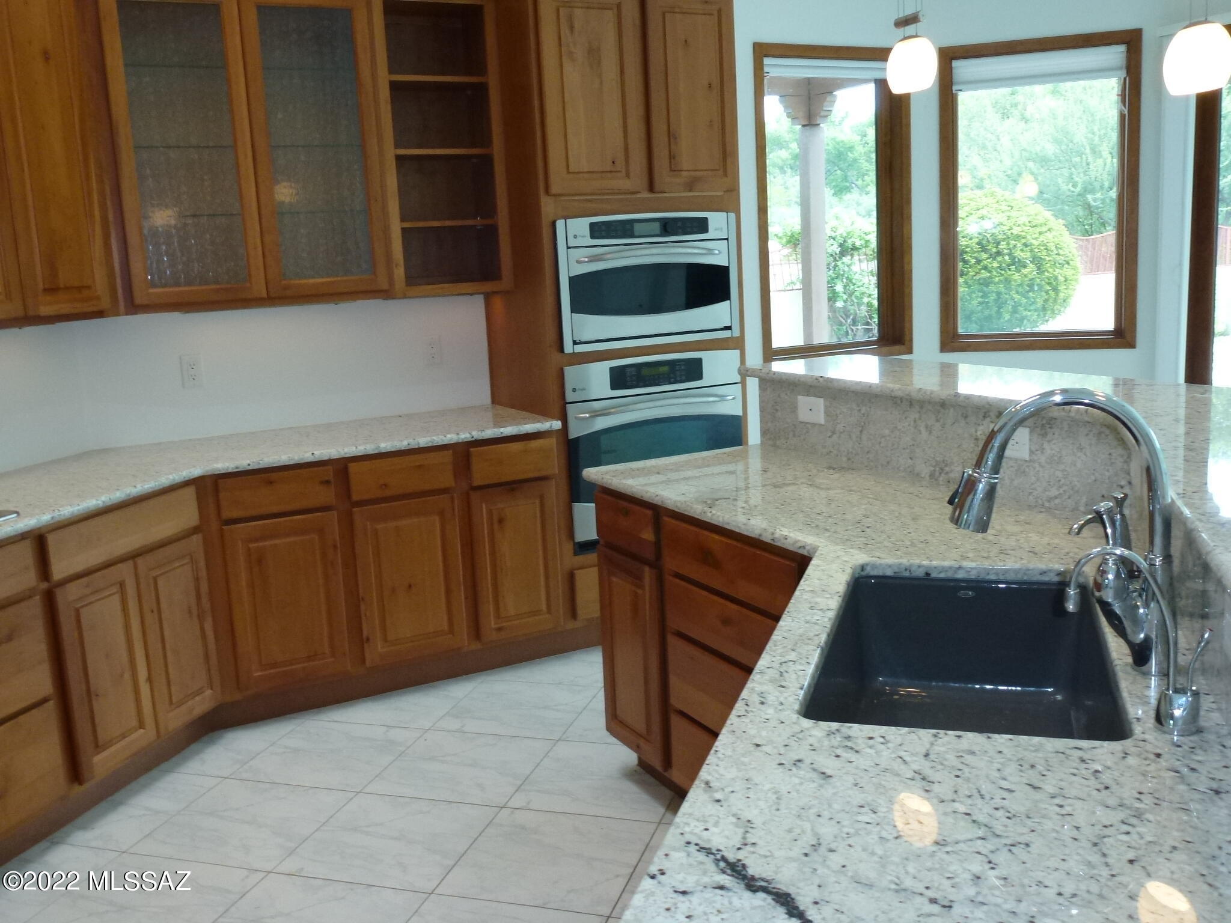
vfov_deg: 46.8
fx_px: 1067
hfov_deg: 60.0
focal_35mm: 30
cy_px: 462
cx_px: 616
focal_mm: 5.4
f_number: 3.5
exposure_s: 1/60
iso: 250
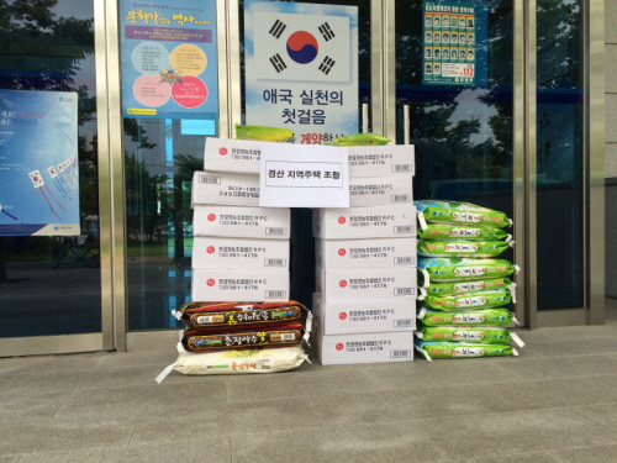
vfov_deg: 48.2
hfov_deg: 61.7
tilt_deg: -0.5
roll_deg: +2.4
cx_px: 308
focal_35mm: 29
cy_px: 232
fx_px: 517
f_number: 2.2
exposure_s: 1/120
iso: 40
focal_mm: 4.15
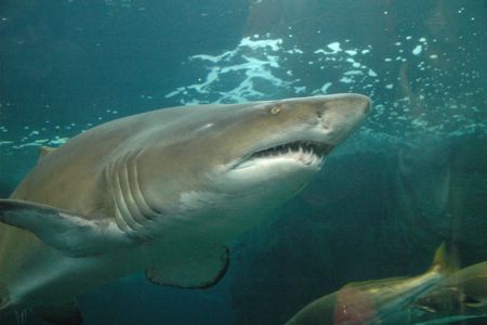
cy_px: 162
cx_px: 244
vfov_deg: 35.5
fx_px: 507
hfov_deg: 51.3
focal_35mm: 38
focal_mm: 25
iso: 1600
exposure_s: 1/60
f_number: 3.8
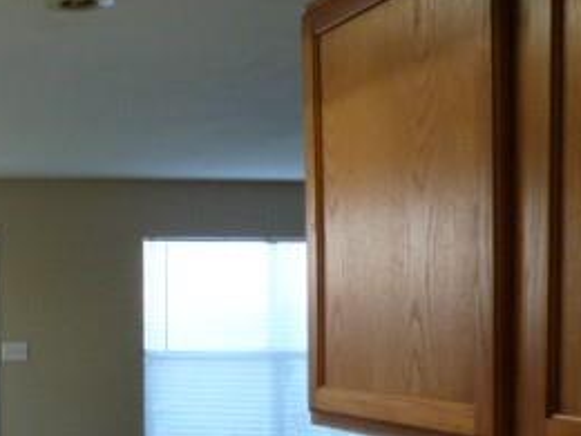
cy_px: 367
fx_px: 990
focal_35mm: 59
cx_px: -98
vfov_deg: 24.3
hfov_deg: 28.8
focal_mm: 4.3
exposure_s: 1/60
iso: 320
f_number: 3.3
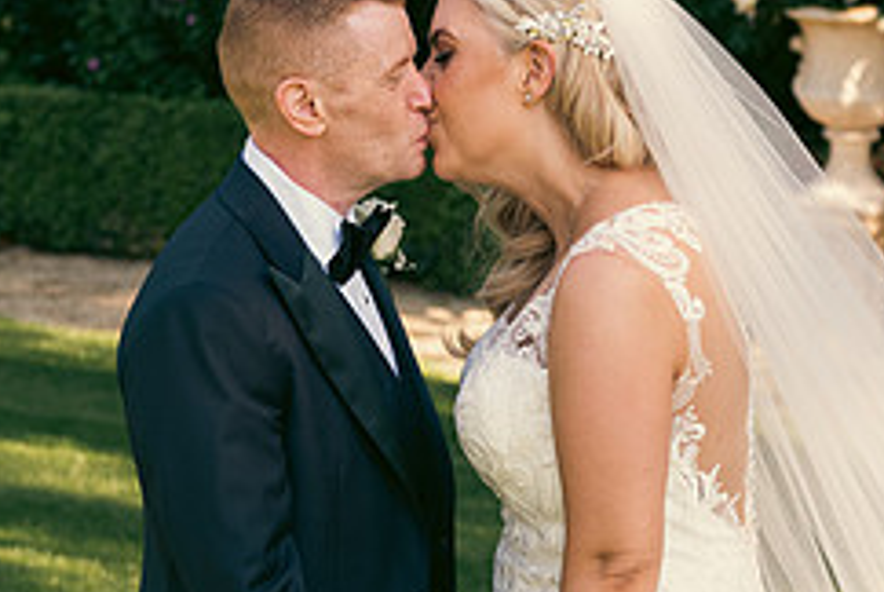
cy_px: 294
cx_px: 533
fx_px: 2827
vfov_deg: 11.9
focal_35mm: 115
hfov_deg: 17.8
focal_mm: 48
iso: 200
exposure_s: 1/400
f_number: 3.5
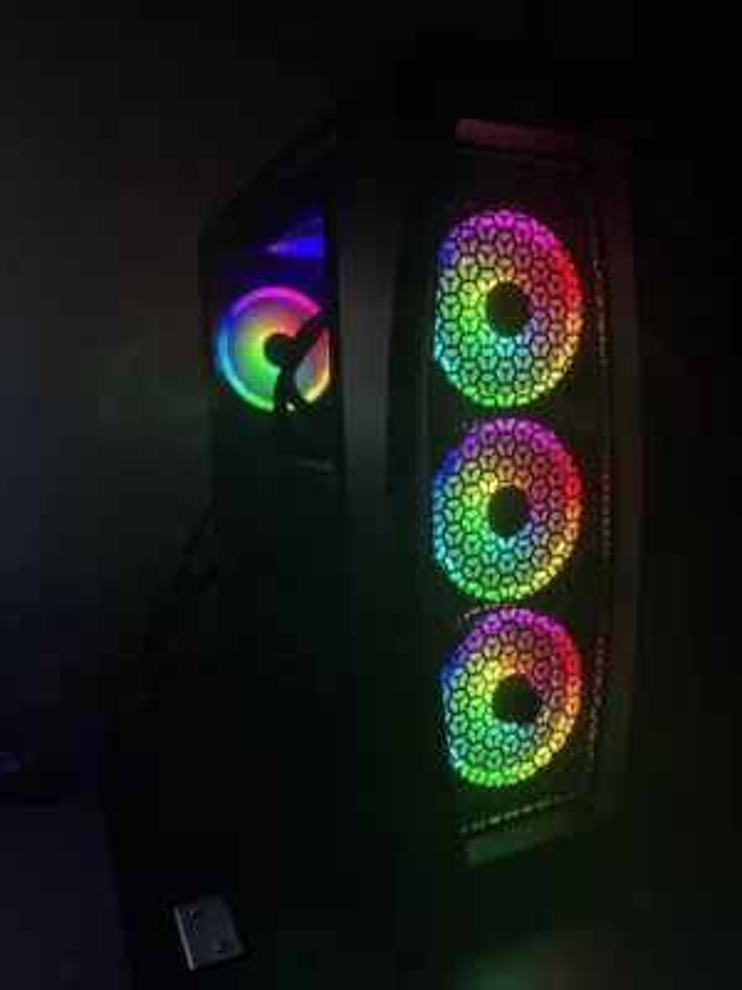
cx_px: 371
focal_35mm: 26
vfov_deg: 67.3
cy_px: 495
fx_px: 743
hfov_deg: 53.1
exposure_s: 1/60
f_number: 1.6
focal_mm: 5.96
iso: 320
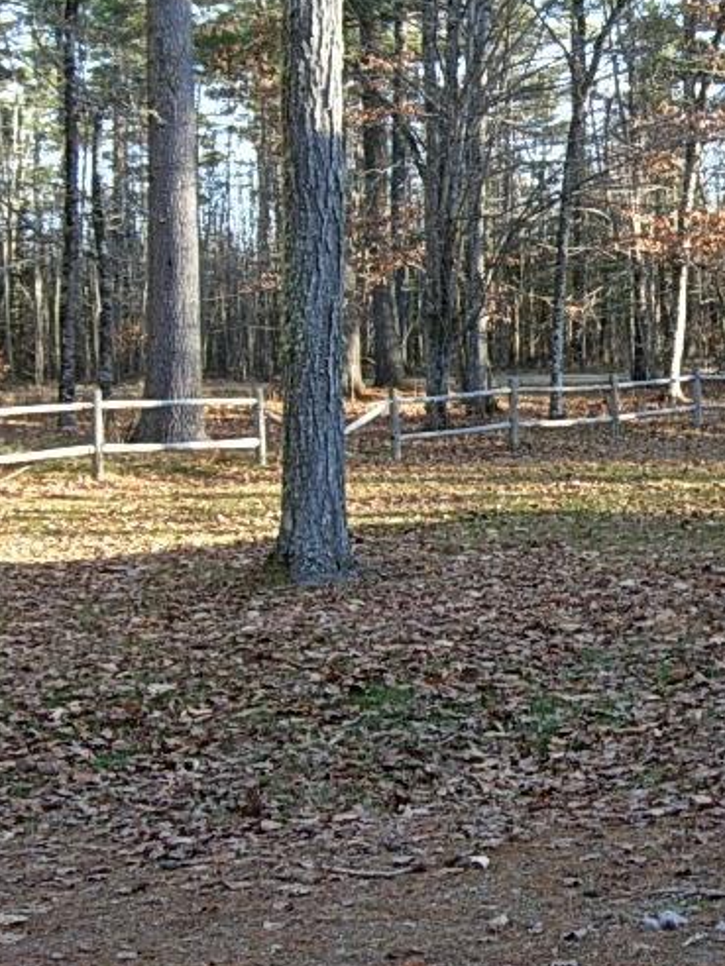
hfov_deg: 19.1
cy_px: 397
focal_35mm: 75
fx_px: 2094
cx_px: 739
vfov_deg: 25.9
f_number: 4.3
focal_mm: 7.5
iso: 50
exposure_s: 1/38
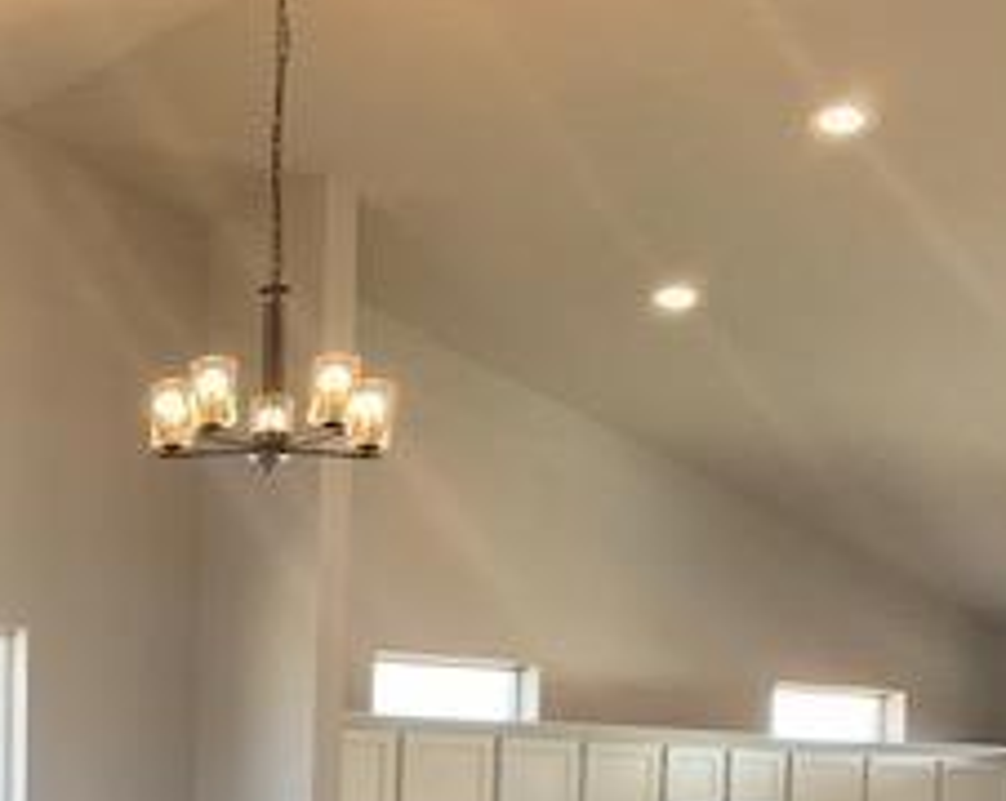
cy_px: 1064
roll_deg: +0.0
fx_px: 2140
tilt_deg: -3.4
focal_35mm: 72
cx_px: -218
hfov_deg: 24.0
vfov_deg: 19.4
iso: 32
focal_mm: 4.25
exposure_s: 1/120
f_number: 1.8
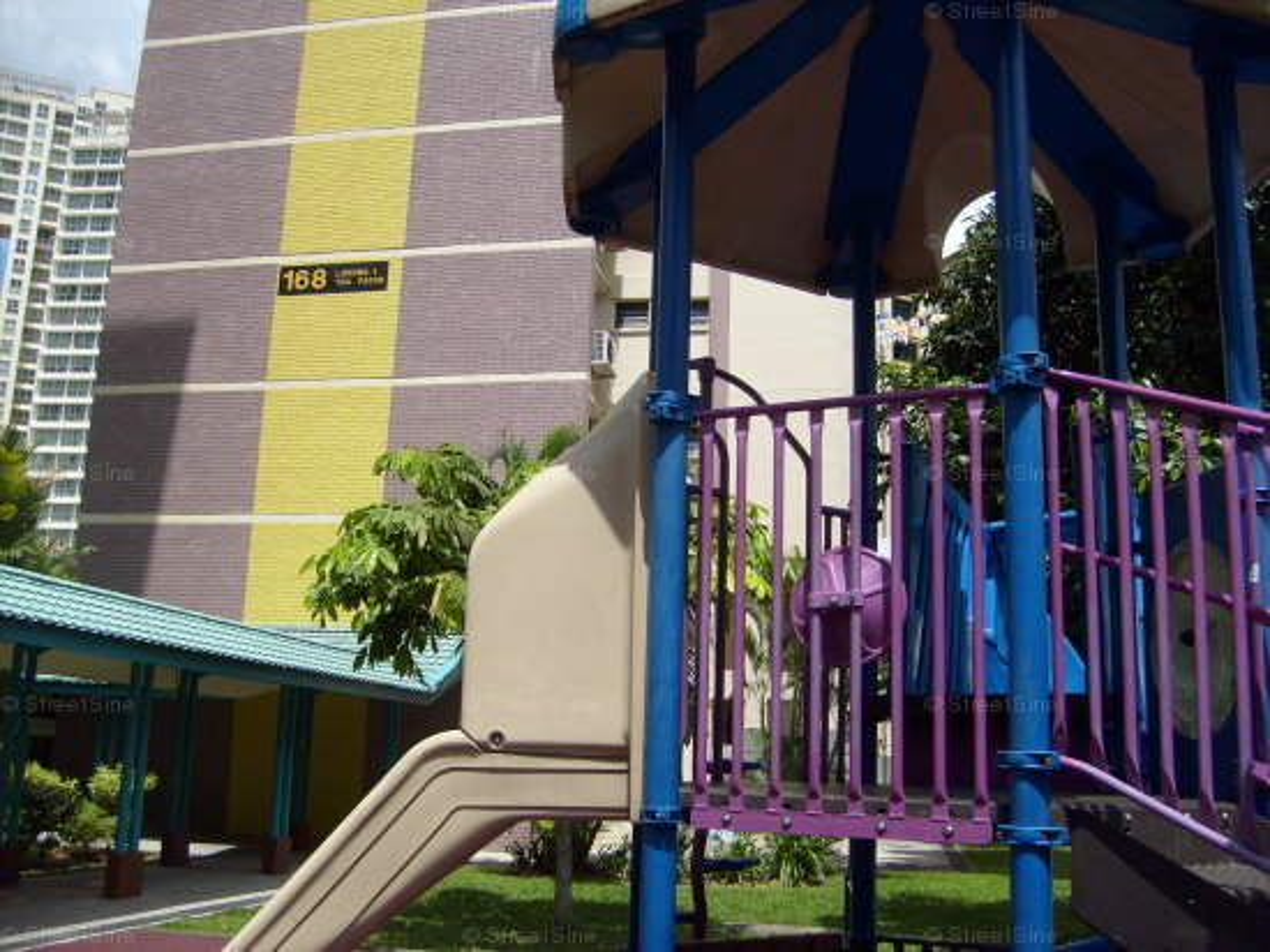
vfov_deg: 40.7
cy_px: 476
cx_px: 635
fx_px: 1284
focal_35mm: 35
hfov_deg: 52.6
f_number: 7.1
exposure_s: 1/350
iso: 80
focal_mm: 5.8
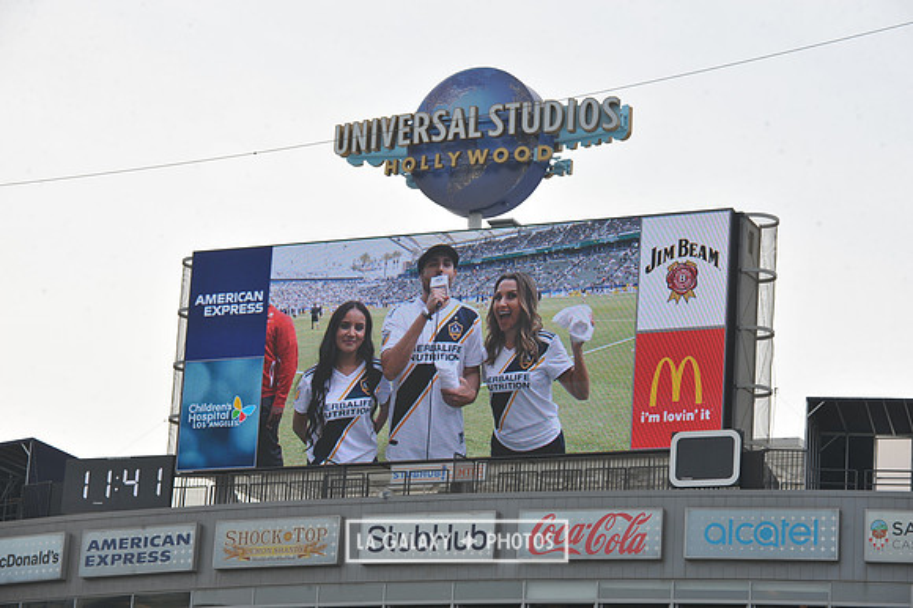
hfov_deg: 15.8
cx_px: 456
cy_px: 304
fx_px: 3295
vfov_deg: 10.5
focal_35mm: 130
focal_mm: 130
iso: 250
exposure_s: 1/500
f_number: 11
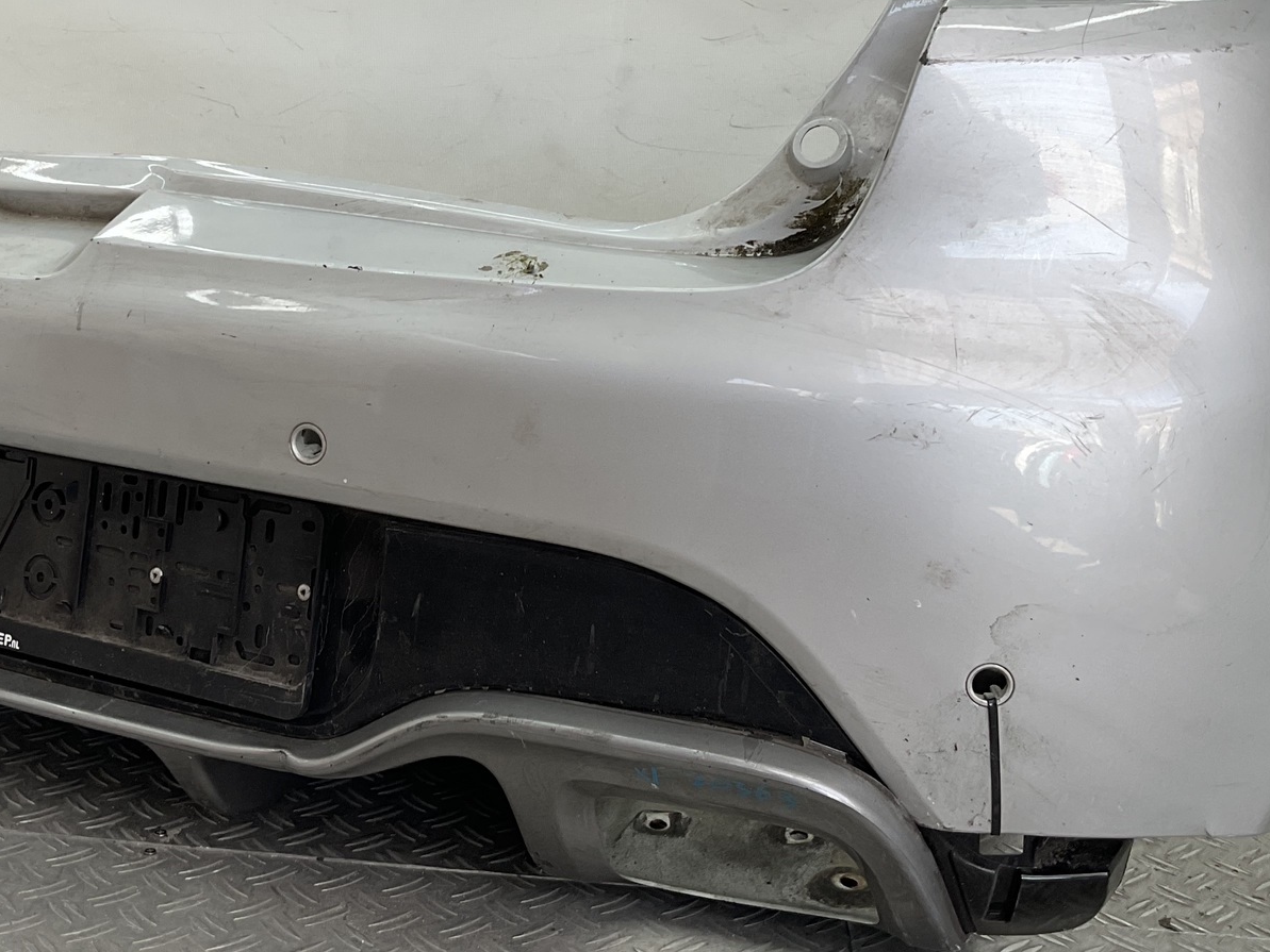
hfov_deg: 38.7
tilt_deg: -8.6
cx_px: 507
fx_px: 1798
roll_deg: -3.1
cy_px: 310
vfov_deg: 29.5
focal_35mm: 49
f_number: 1.8
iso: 16
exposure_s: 1/145
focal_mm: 3
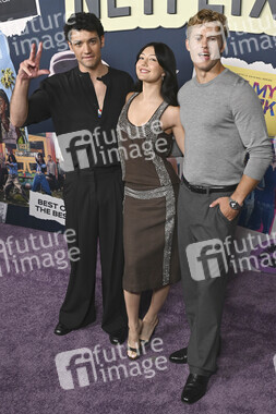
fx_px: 472
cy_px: 200
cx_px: 143
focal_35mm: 41
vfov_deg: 47.4
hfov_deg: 32.6
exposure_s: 1/250
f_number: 6.3
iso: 1250
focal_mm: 39
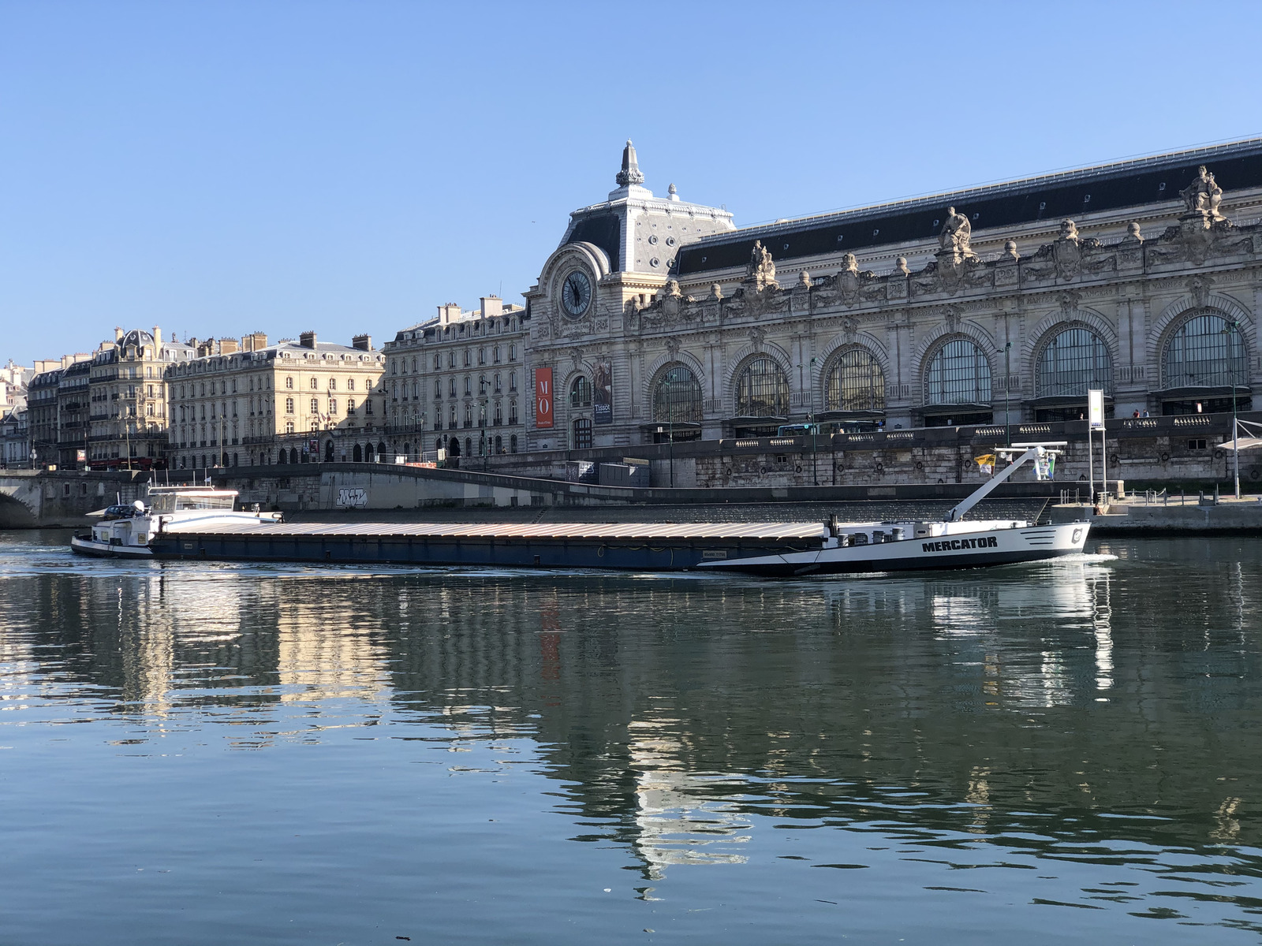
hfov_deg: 36.8
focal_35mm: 52
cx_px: 631
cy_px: 473
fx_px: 1896
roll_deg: +2.0
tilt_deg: +0.8
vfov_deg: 28.0
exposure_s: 1/736
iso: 16
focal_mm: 6
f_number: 2.4
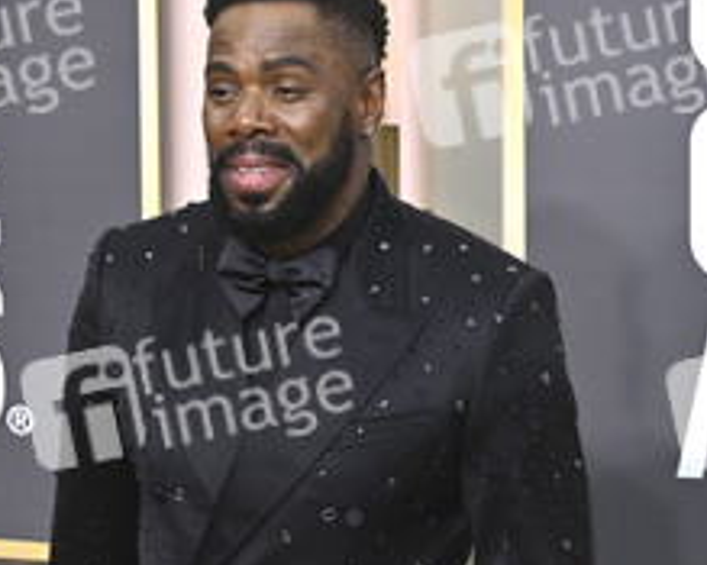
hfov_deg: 9.4
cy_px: 555
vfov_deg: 7.5
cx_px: 281
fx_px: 4309
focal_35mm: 206
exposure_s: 1/200
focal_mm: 120
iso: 250
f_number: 8
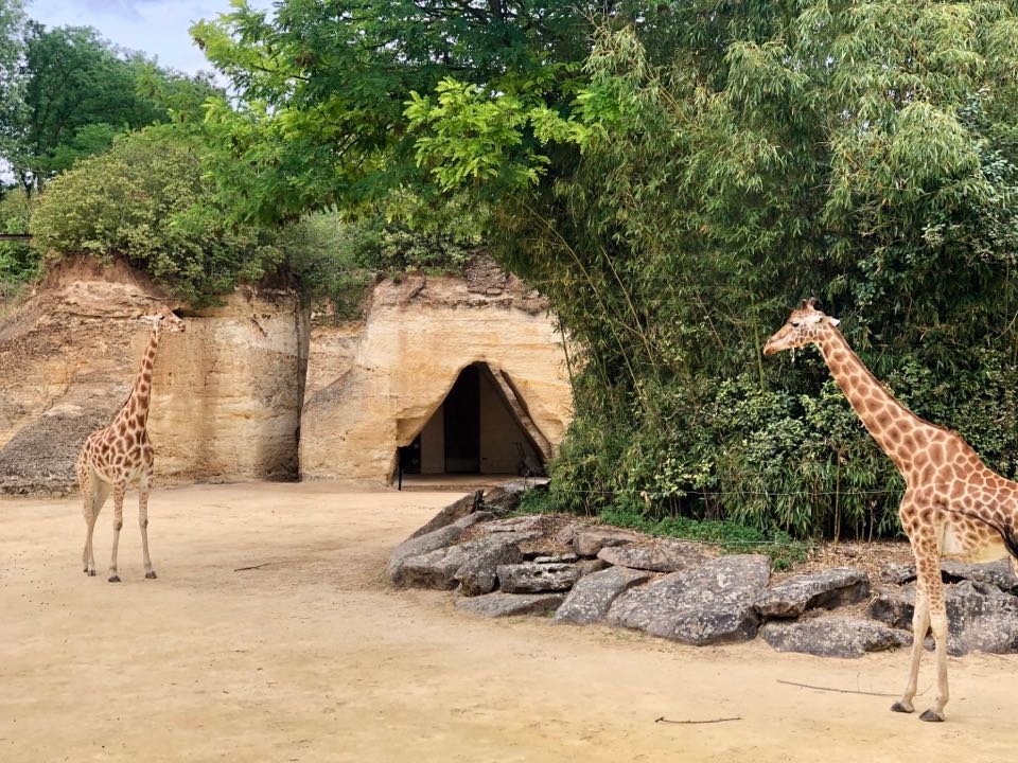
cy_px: 382
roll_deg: +0.5
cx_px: 509
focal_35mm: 57
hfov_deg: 33.8
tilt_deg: -0.6
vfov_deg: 25.7
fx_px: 1676
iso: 20
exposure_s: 1/161
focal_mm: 6.6
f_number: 2.8
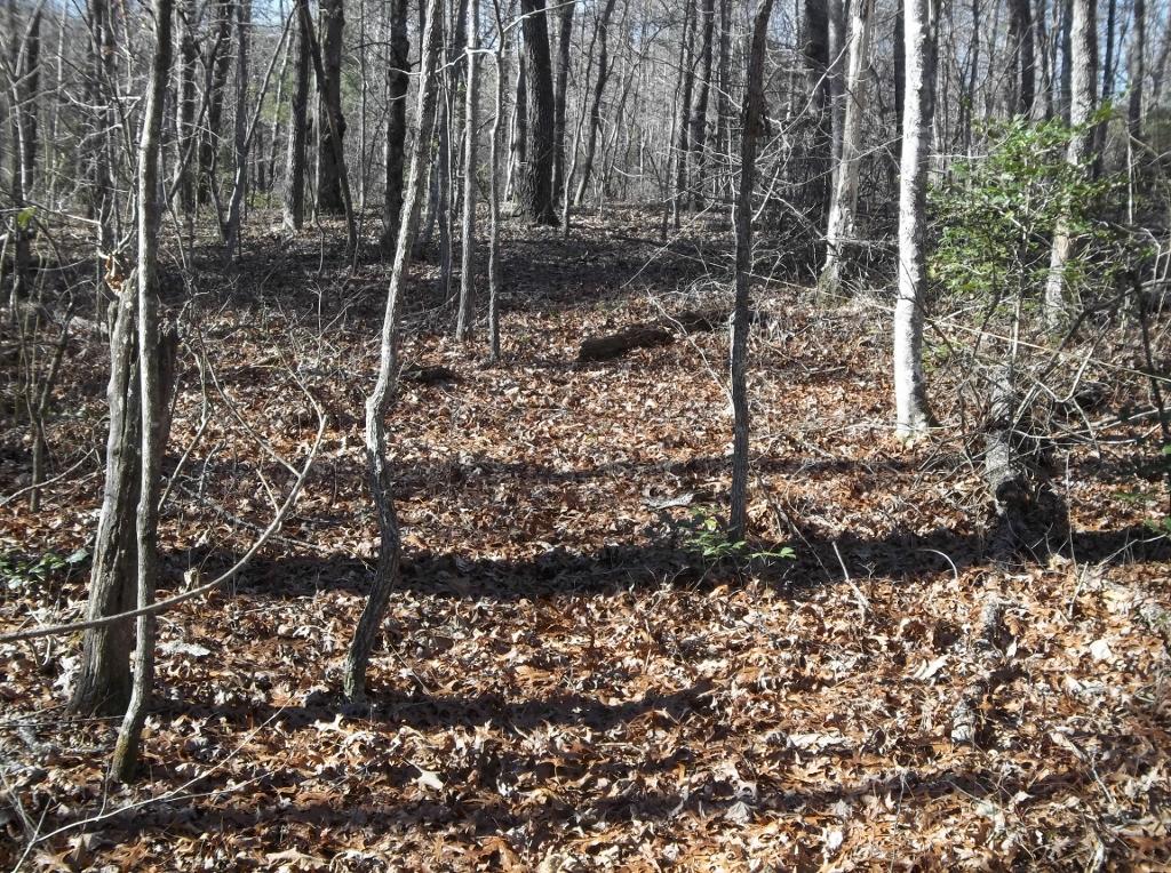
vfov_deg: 32.8
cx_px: 586
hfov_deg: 43.0
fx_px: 1486
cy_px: 436
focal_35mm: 44
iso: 80
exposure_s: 1/125
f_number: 4.5
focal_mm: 7.8
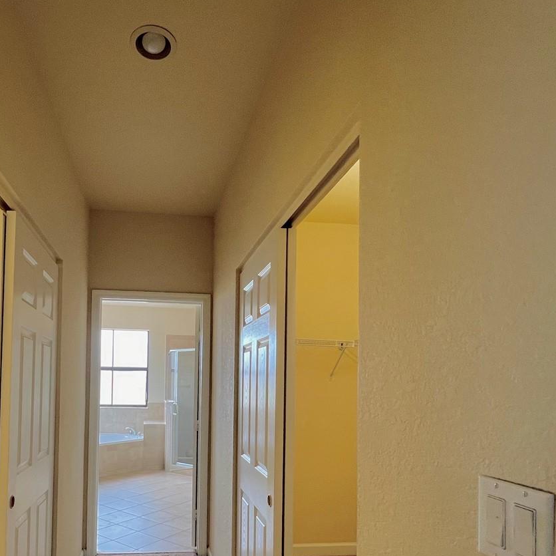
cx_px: 197
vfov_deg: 67.6
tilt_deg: +1.1
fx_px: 400
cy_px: 372
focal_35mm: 22
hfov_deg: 68.2
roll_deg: -0.4
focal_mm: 1.57
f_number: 1.8
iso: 160
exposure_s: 1/120
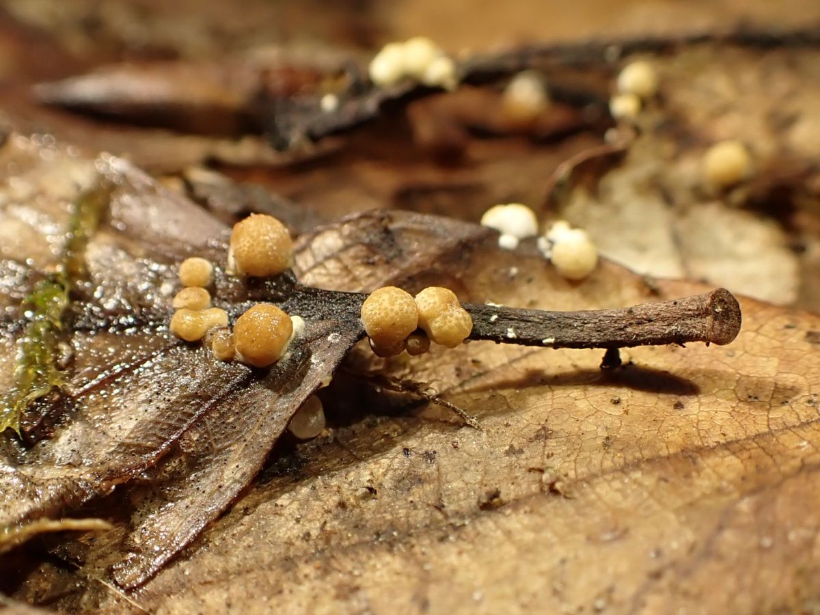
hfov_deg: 60.0
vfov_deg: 46.8
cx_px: 410
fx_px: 711
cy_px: 308
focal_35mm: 30
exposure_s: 1/200
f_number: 3.2
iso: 100
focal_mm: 5.4
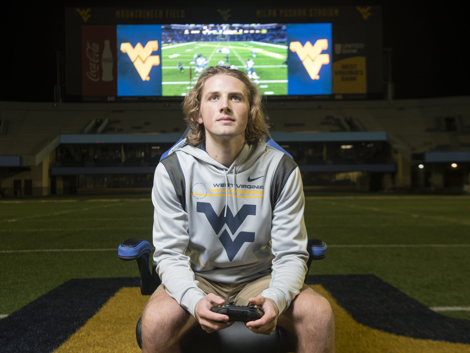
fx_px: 597
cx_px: 226
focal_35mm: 44
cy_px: 175
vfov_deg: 32.9
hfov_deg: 42.9
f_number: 5
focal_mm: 40
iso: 200
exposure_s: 1/80
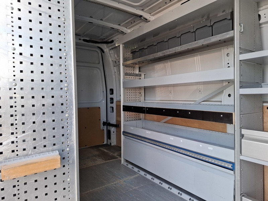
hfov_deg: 73.9
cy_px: 100
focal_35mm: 23
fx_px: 178
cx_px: 134
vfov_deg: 58.9
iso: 50
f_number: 1.8
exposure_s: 1/102
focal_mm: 5.54
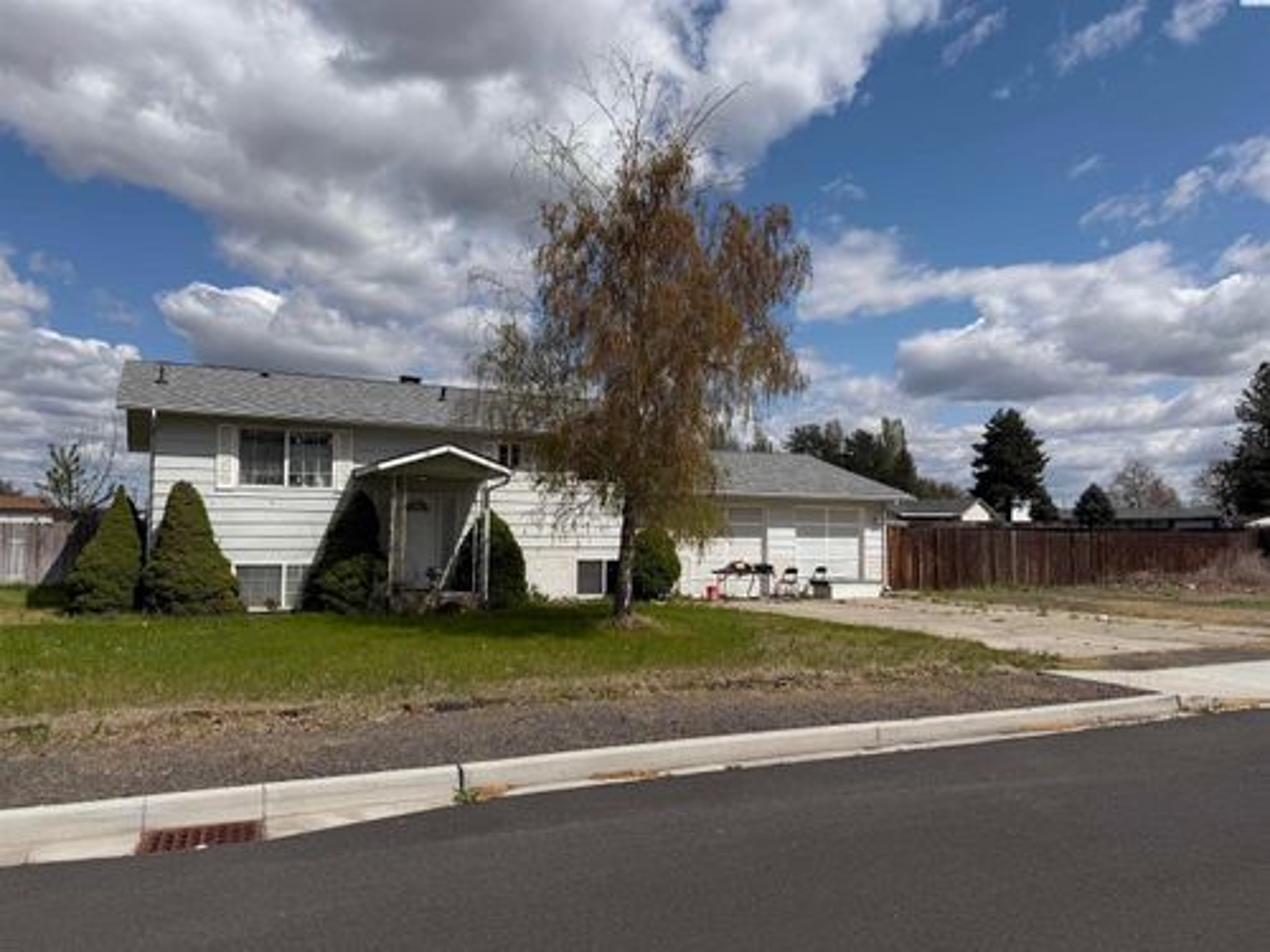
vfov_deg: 56.8
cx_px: 635
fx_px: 881
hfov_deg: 71.6
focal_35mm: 24
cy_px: 476
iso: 80
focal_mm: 6.76
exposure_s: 1/10309
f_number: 1.78
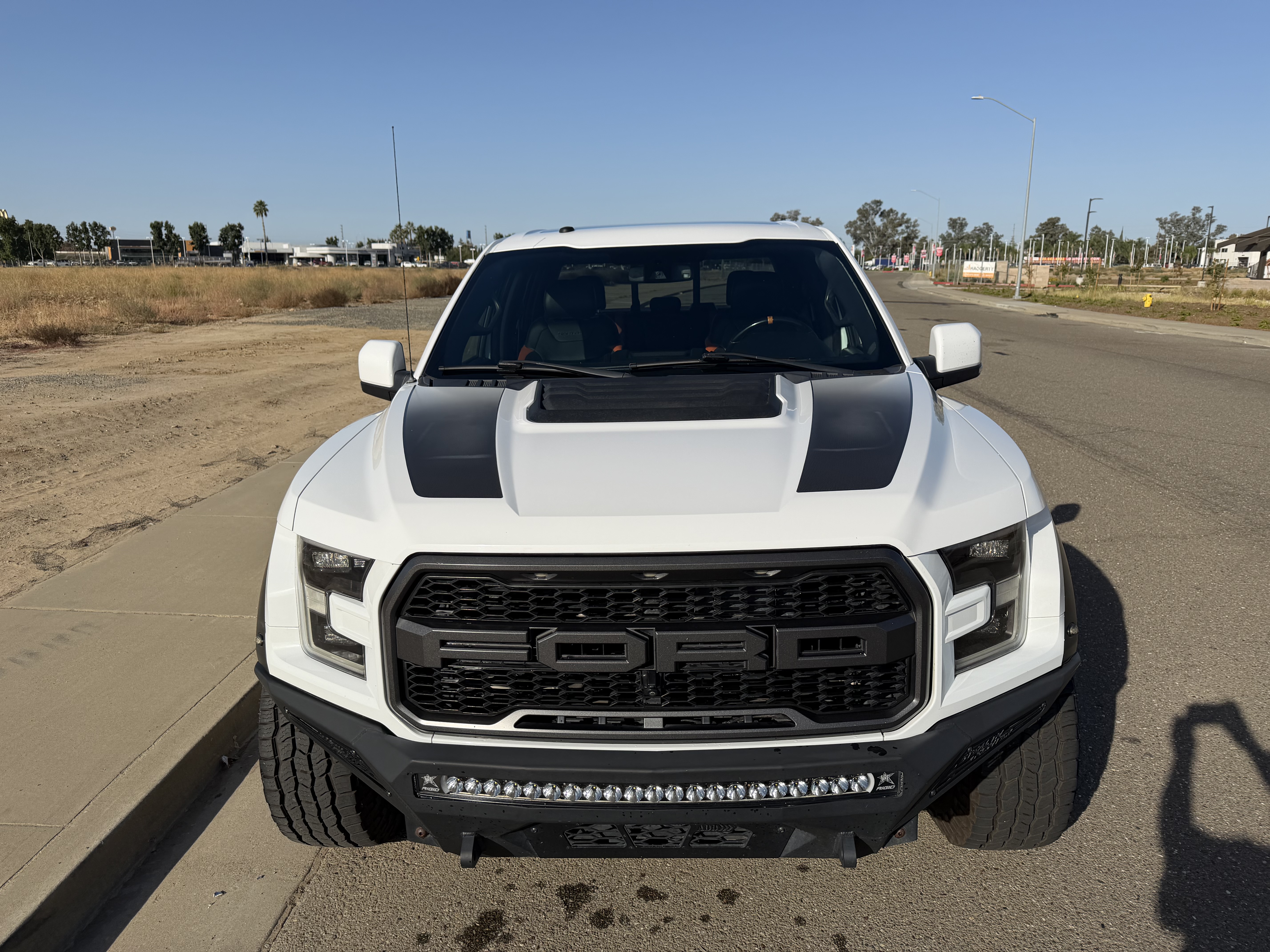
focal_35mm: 24
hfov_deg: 71.6
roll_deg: -0.3
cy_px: 476
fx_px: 881
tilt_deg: -13.4
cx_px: 635
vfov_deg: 56.8
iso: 80
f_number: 1.78
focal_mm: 6.76
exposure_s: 1/8130
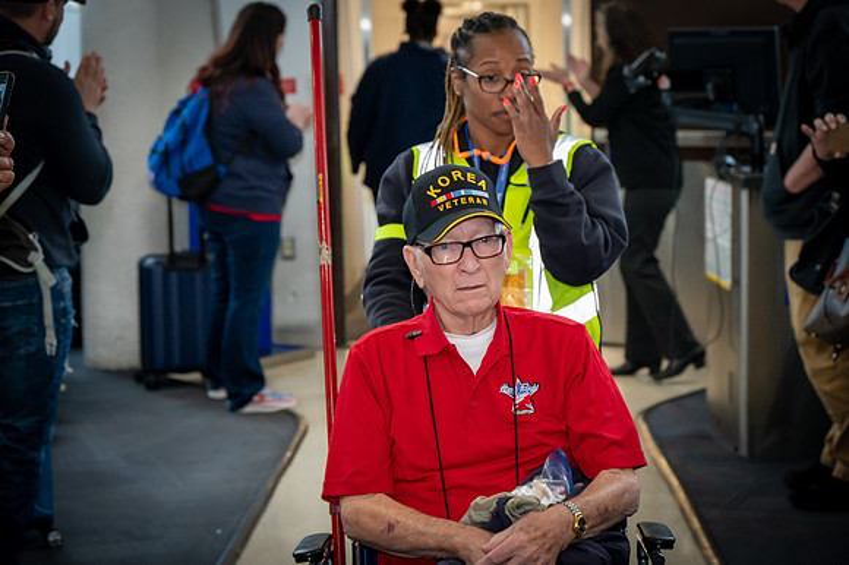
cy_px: 282
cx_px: 424
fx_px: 2098
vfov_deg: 15.3
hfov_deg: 22.9
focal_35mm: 89
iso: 5600
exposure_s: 1/100
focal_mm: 89
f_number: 6.3
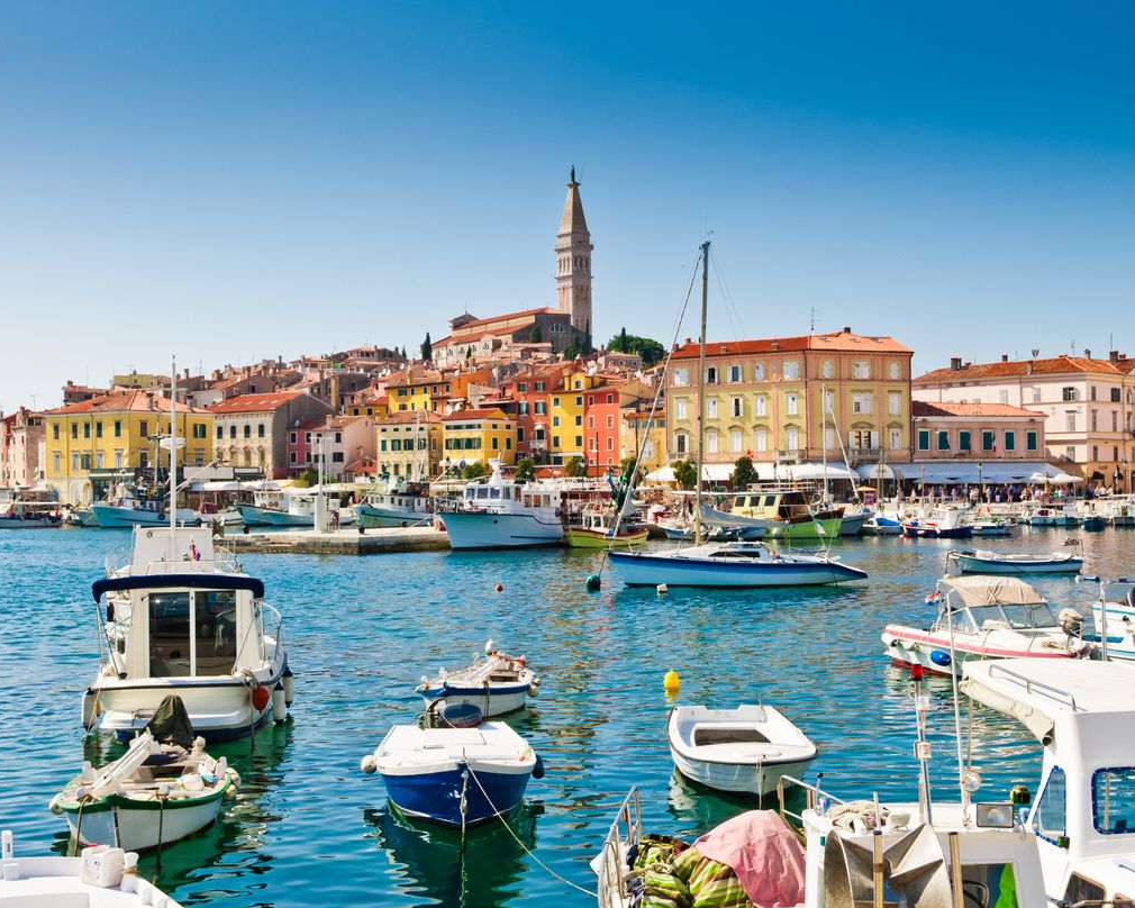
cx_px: 605
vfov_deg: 30.8
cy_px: 451
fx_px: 1646
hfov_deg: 38.0
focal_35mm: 49
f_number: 11
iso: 100
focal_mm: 28
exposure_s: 1/250
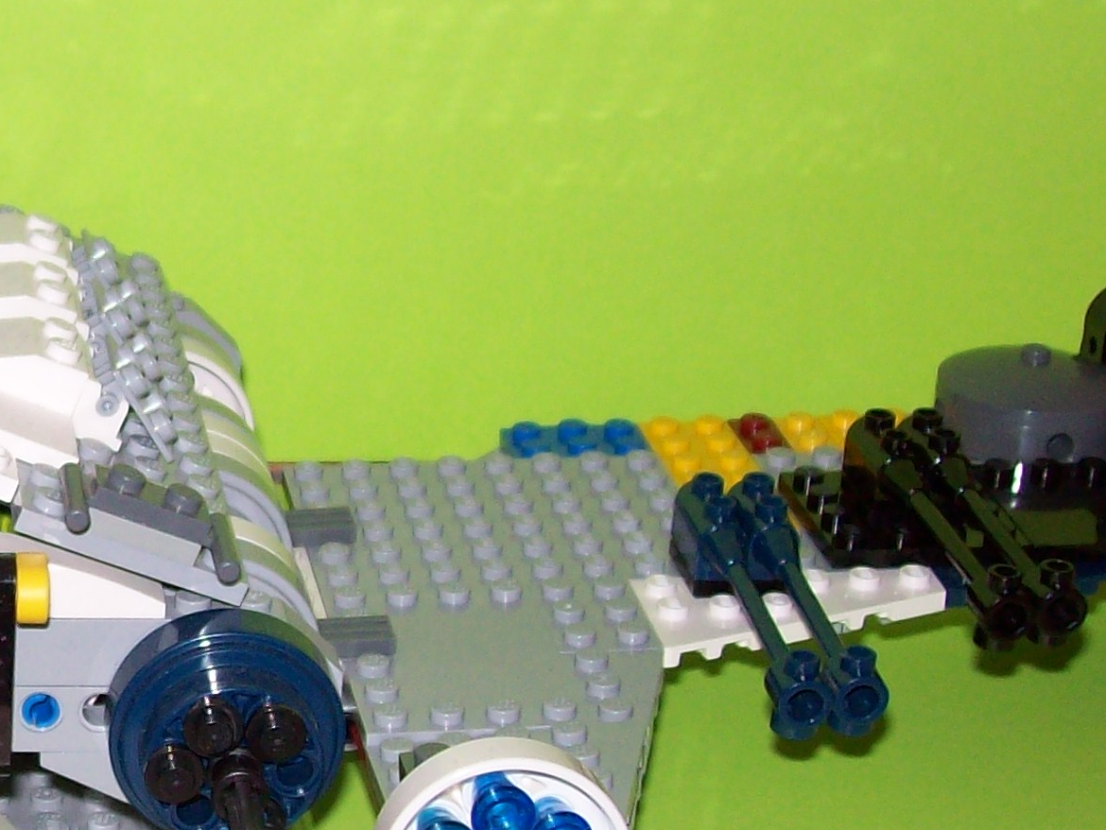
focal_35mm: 94
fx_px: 3004
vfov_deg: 15.7
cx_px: -176
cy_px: 486
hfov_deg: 19.8
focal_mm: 6
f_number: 2.7
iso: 80
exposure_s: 1/64
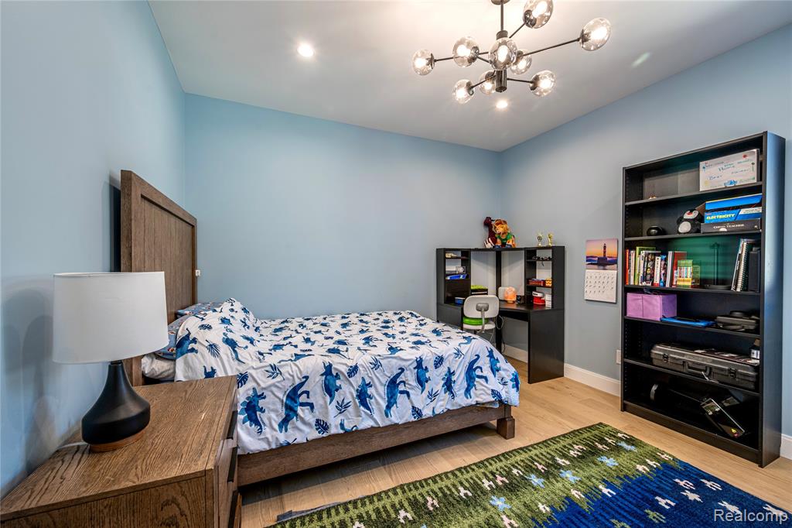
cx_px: 396
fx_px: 308
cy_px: 264
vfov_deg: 81.2
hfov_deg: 104.3
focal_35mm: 14
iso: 200
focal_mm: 14
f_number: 9
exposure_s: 1/5
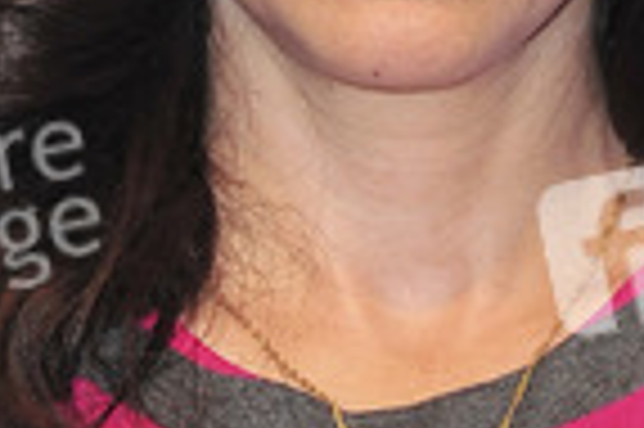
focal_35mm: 196
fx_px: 3502
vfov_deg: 7.0
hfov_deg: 10.5
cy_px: 5
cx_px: 363
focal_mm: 70
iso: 400
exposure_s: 1/320
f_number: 4
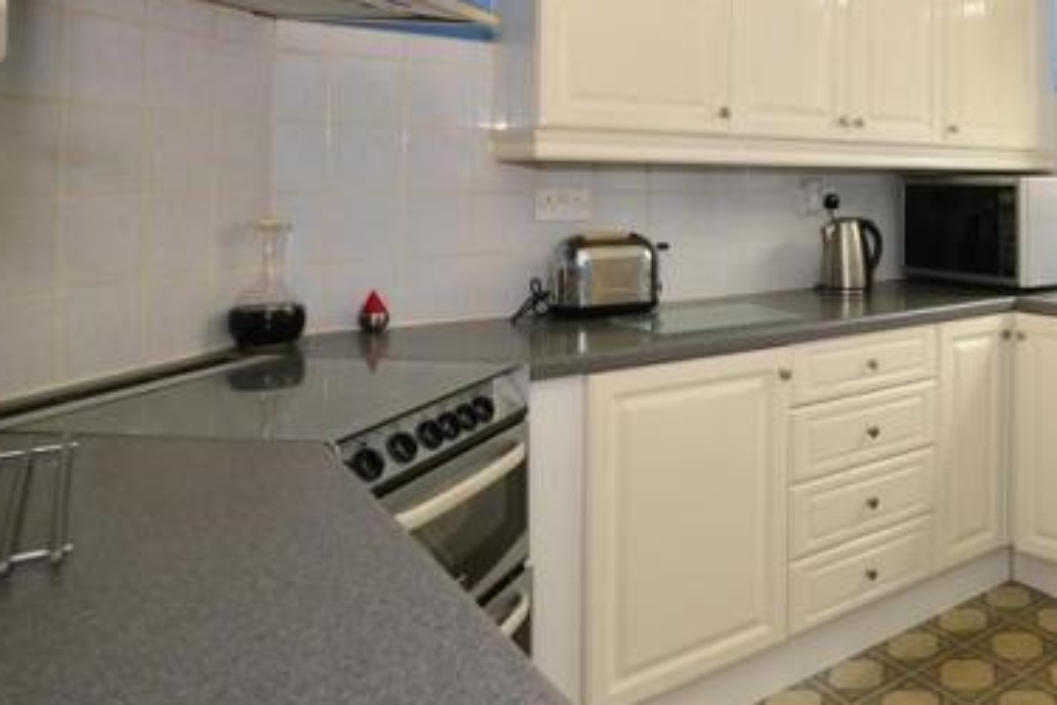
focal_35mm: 29
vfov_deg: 43.0
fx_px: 848
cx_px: 885
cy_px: 137
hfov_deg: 57.7
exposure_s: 1/8
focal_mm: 11
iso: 200
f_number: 7.1
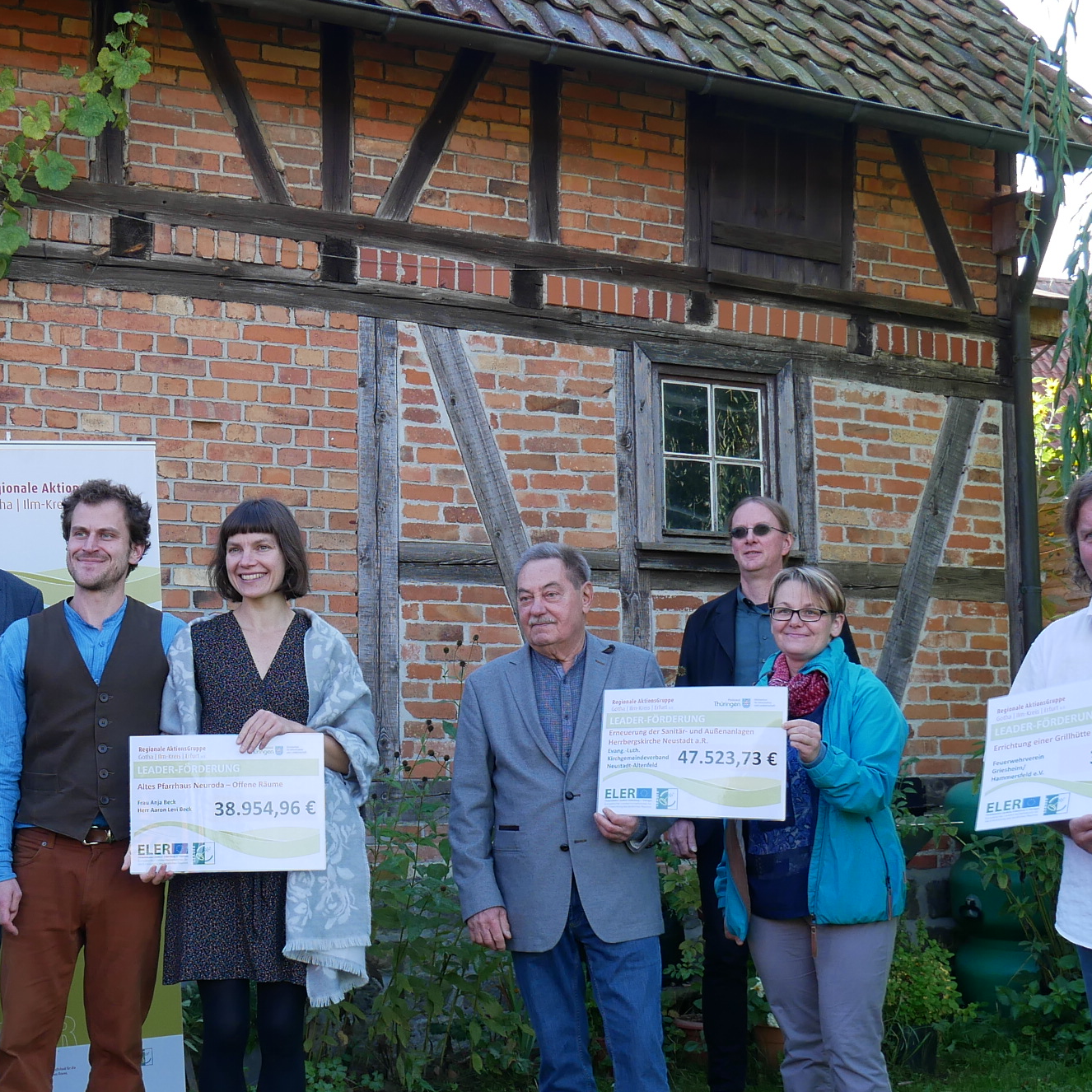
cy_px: 647
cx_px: 451
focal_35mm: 56
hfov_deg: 30.5
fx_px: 1999
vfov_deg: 30.5
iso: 200
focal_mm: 13
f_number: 4.5
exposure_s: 1/200
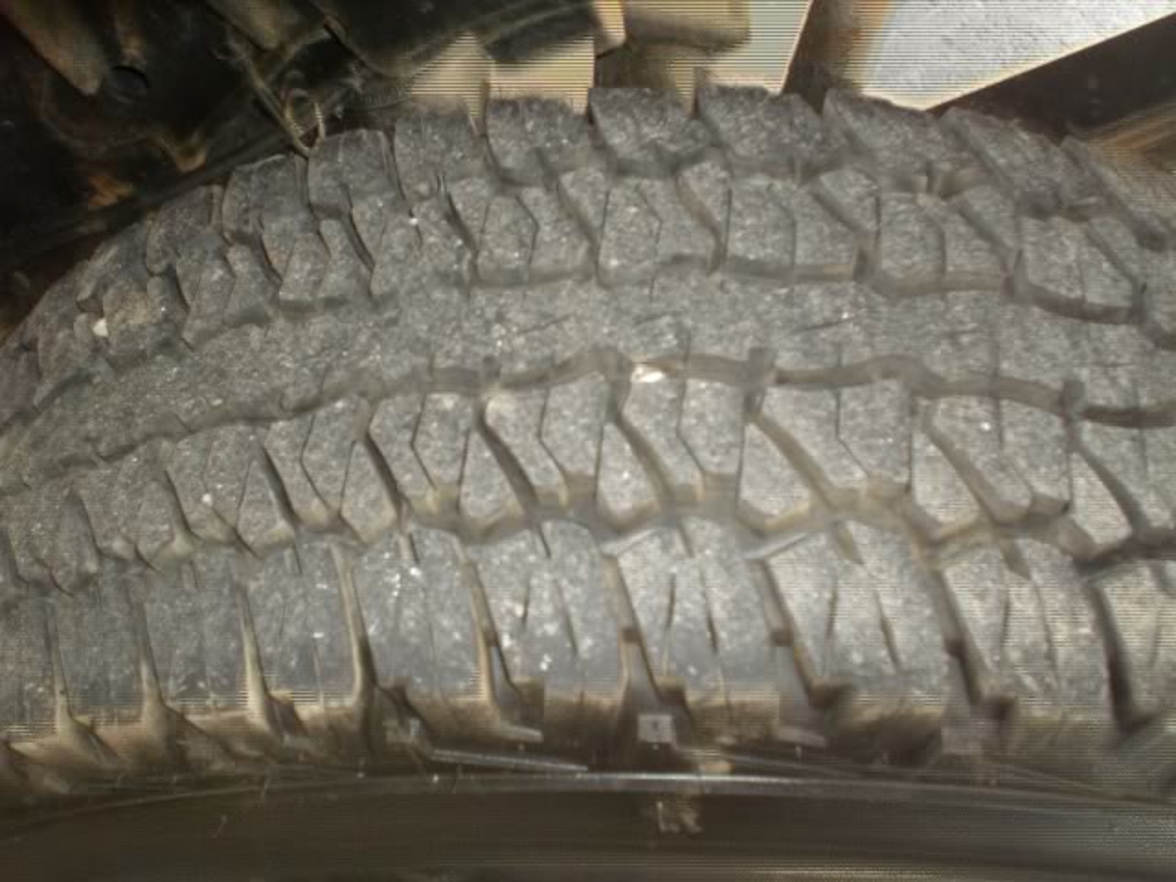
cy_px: 441
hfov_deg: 49.0
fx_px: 1291
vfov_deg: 37.7
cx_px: 588
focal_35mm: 38
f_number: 3.1
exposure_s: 1/60
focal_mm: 6.3
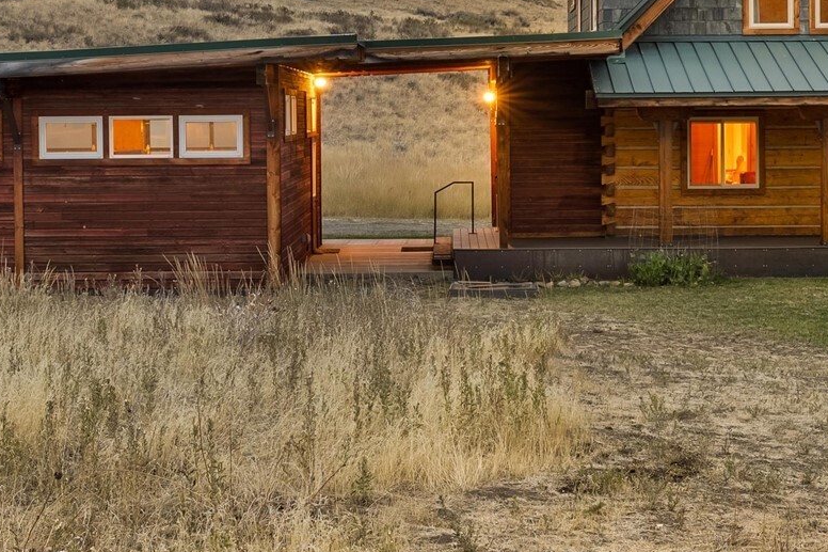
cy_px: 151
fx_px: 1640
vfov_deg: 19.0
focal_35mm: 71
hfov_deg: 28.3
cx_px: 465
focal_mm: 32.6
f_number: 9
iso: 250
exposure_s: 8
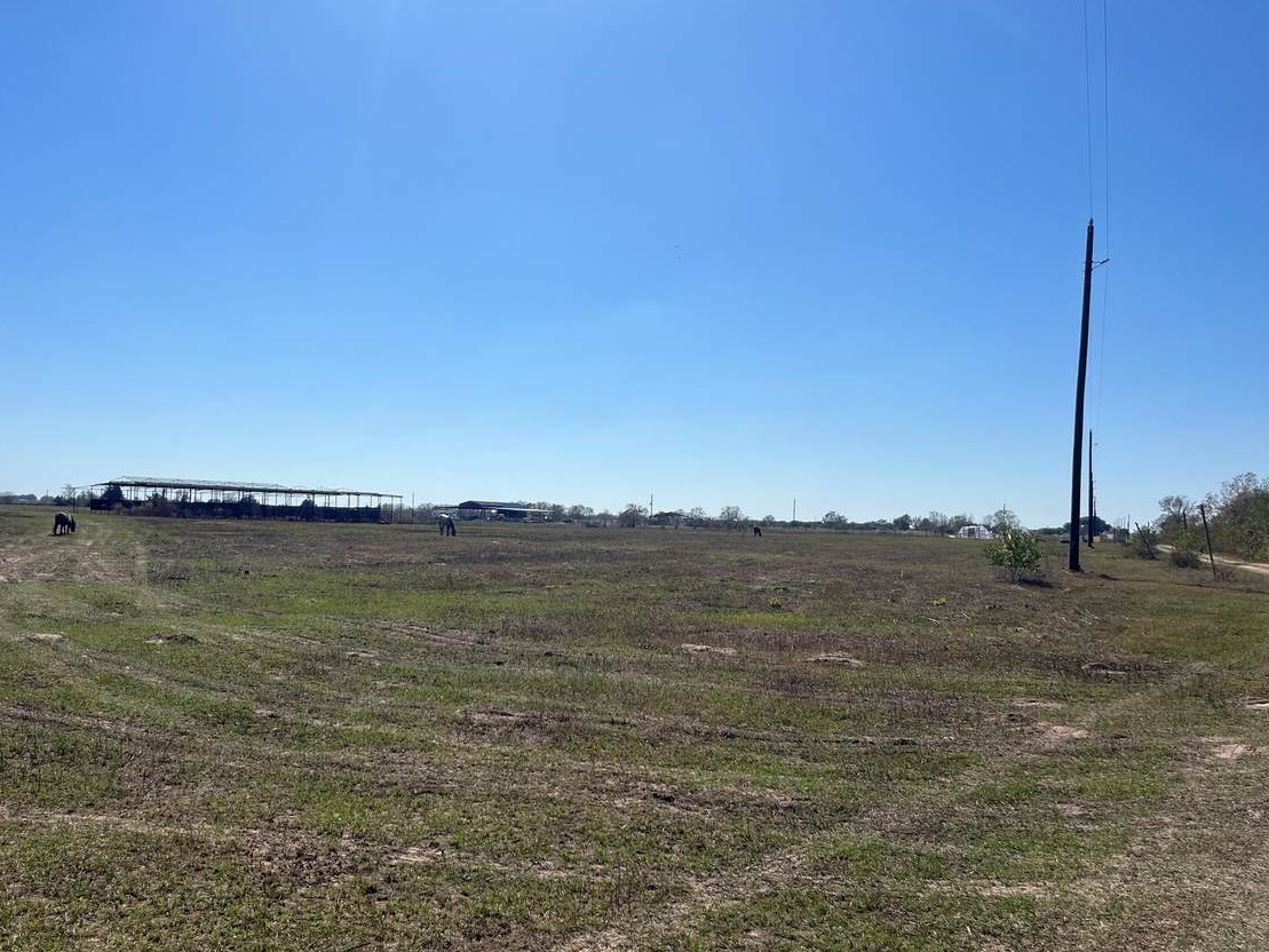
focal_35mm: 30
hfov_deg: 59.8
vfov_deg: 46.8
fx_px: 1100
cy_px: 498
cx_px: 564
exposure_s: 1/9091
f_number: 1.6
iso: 50
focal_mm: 5.1
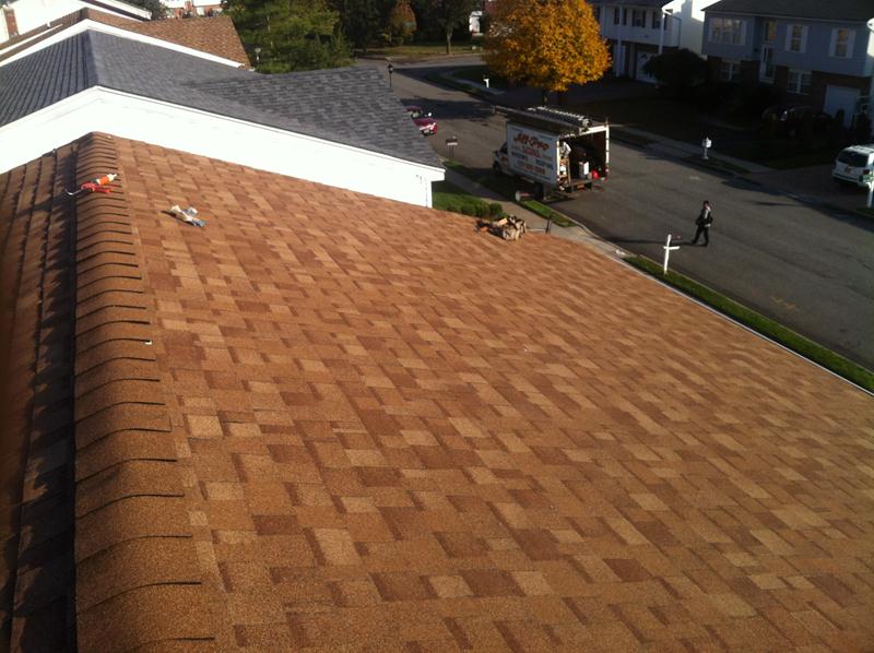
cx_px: 437
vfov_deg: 40.6
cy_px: 326
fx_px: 883
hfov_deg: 52.7
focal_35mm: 35
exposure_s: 1/1160
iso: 80
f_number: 2.8
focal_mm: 3.85
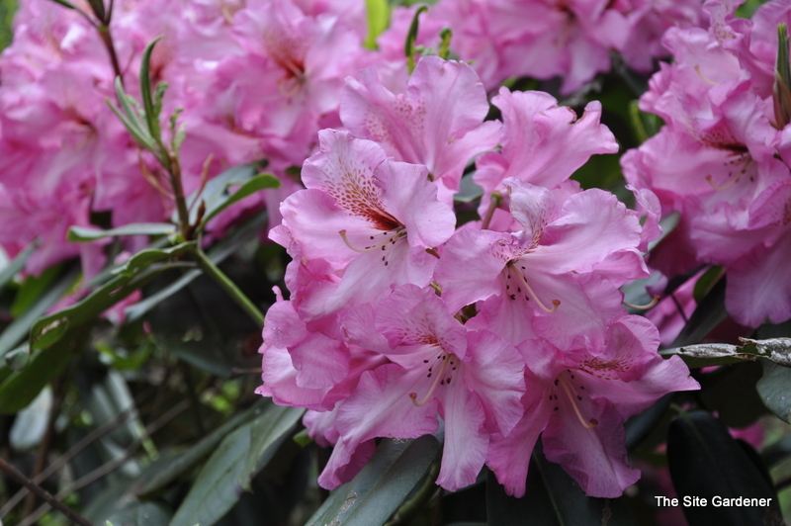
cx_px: 396
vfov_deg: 15.7
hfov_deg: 23.4
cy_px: 263
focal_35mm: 87
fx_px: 1910
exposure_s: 1/180
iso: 200
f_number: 6.7
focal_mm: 58
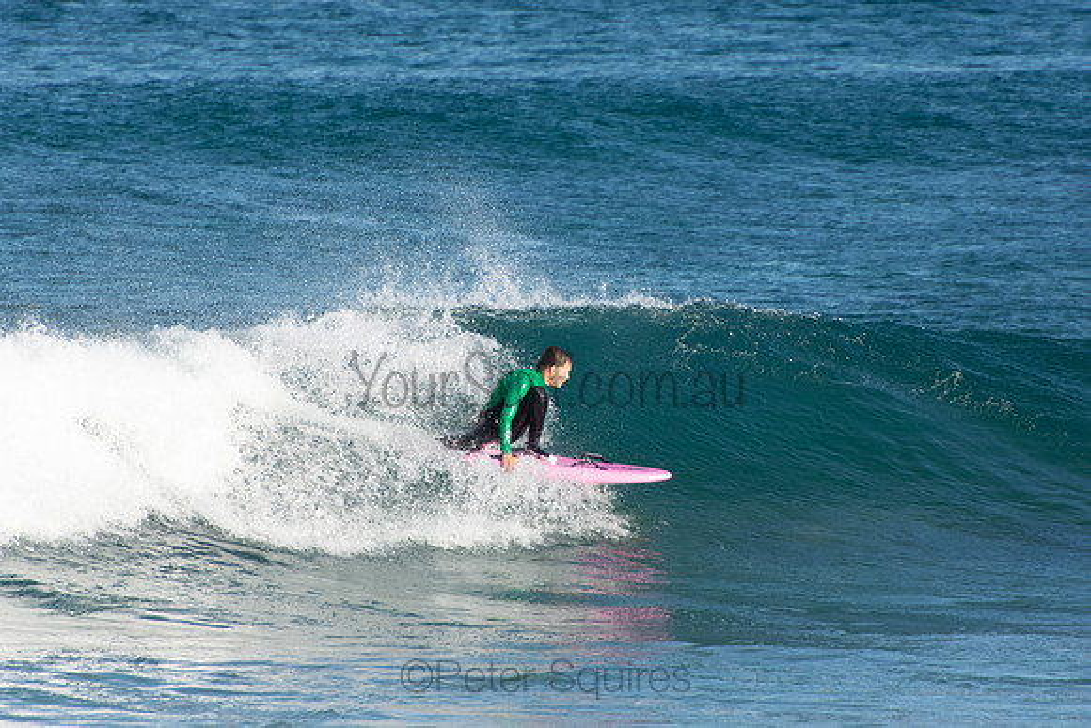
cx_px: 546
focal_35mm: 600
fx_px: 18187
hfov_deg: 3.4
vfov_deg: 2.3
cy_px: 364
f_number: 5.6
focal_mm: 400
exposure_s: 1/1600
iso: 450
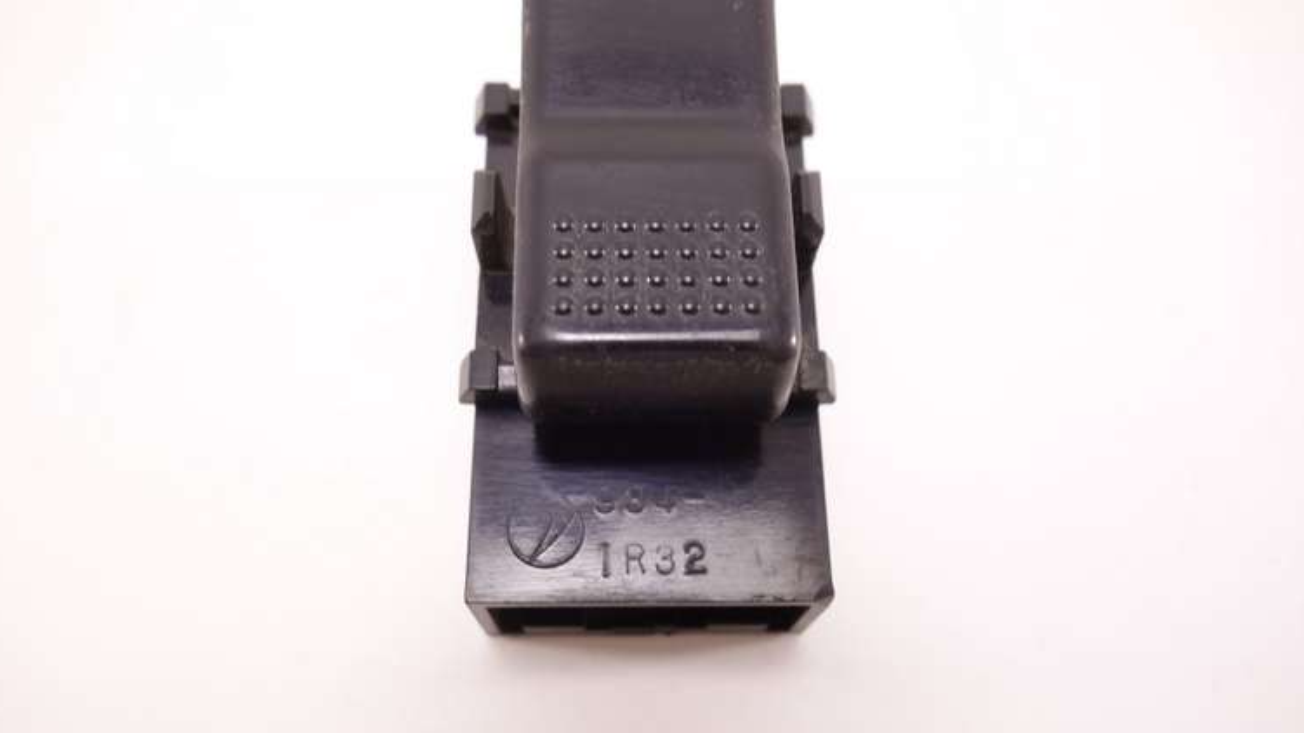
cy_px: 443
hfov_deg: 64.3
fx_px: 1037
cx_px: 642
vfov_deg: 38.7
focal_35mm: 30
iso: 125
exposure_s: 1/13
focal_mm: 10.4
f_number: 5
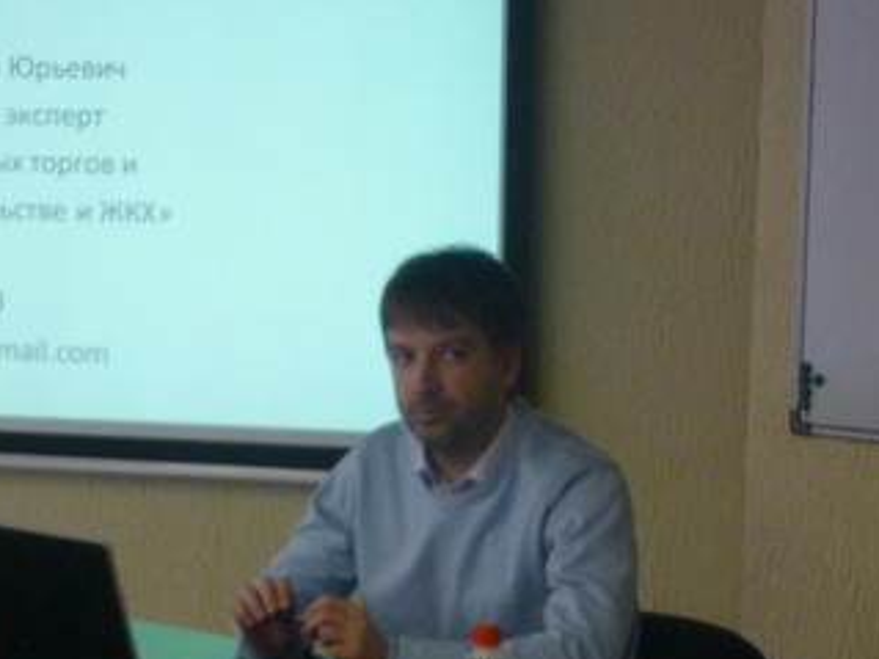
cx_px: 306
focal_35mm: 124
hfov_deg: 15.9
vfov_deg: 11.9
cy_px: 423
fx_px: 3148
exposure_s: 1/40
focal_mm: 9.2
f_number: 3.4
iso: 320
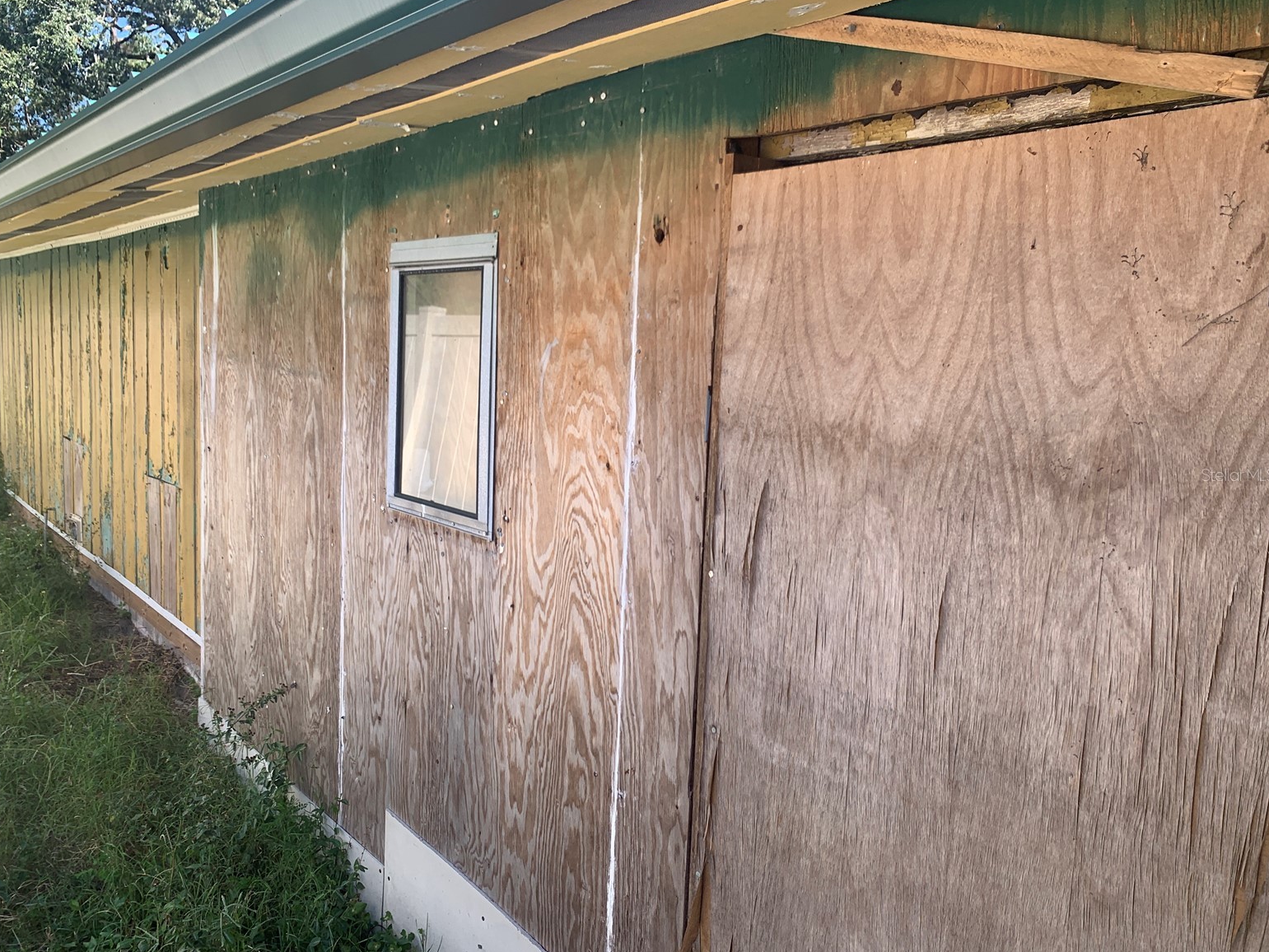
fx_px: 990
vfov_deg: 51.4
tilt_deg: -8.0
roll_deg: -1.6
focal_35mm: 27
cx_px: 620
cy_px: 474
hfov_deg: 65.3
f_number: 1.8
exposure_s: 1/420
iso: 25
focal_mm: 4.25
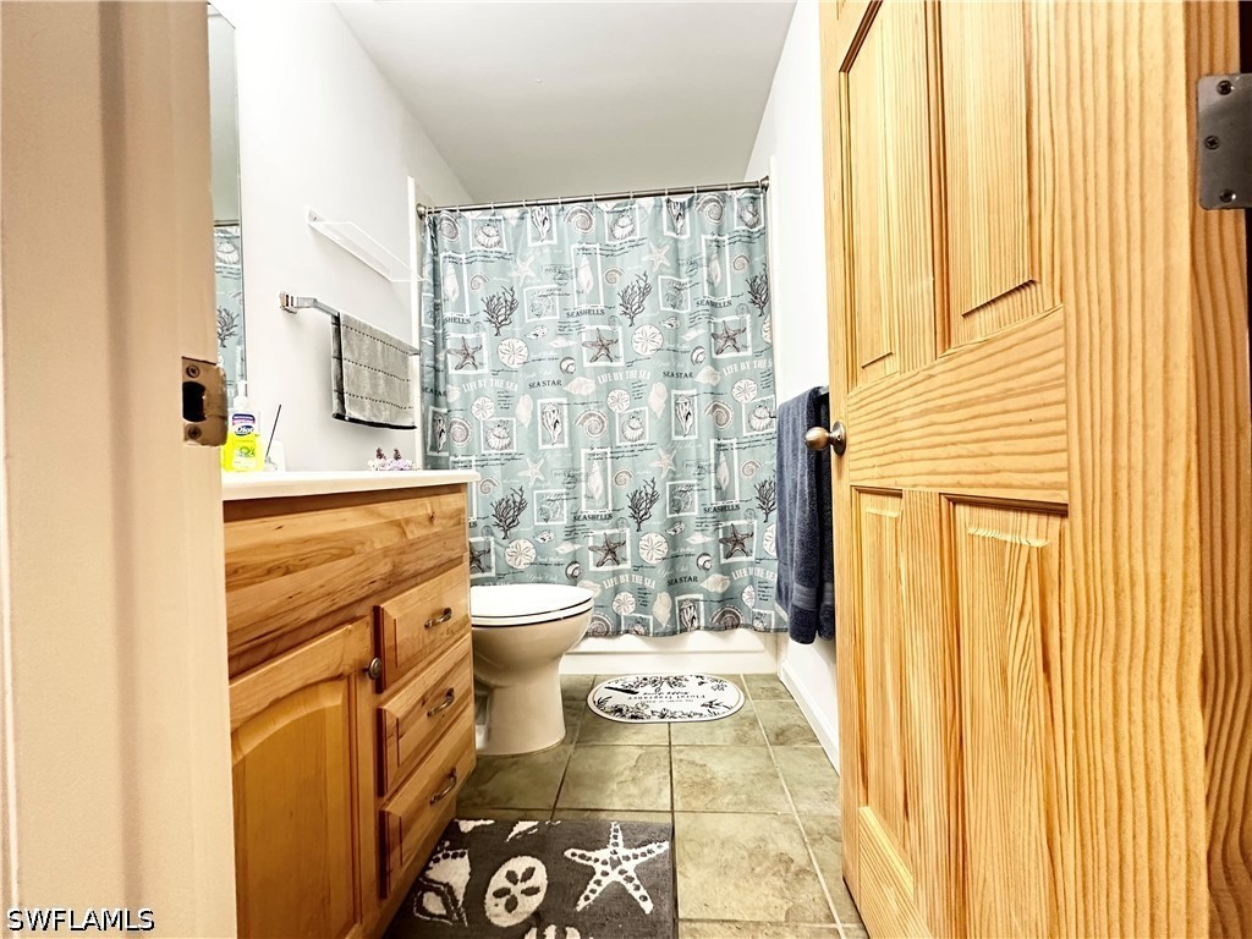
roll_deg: +1.0
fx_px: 506
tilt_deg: -0.3
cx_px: 626
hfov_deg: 102.1
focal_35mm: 14
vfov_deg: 85.7
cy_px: 470
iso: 640
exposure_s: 1/60
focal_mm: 2.22
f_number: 2.2
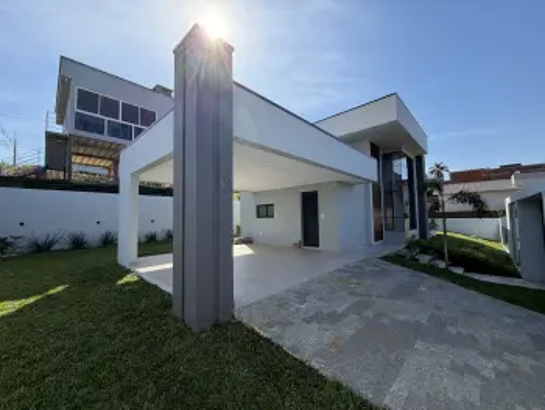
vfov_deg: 85.7
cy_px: 205
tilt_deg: +3.1
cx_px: 272
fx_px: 221
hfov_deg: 102.0
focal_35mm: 14
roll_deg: +0.6
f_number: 2.2
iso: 40
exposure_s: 1/770
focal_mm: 2.22
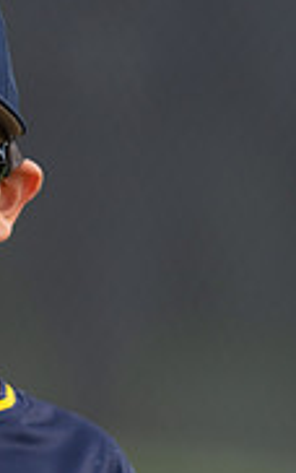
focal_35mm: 649
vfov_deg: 3.2
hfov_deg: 2.0
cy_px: 326
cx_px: -104
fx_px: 8364
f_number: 2.8
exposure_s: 1/320
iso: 250
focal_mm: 200
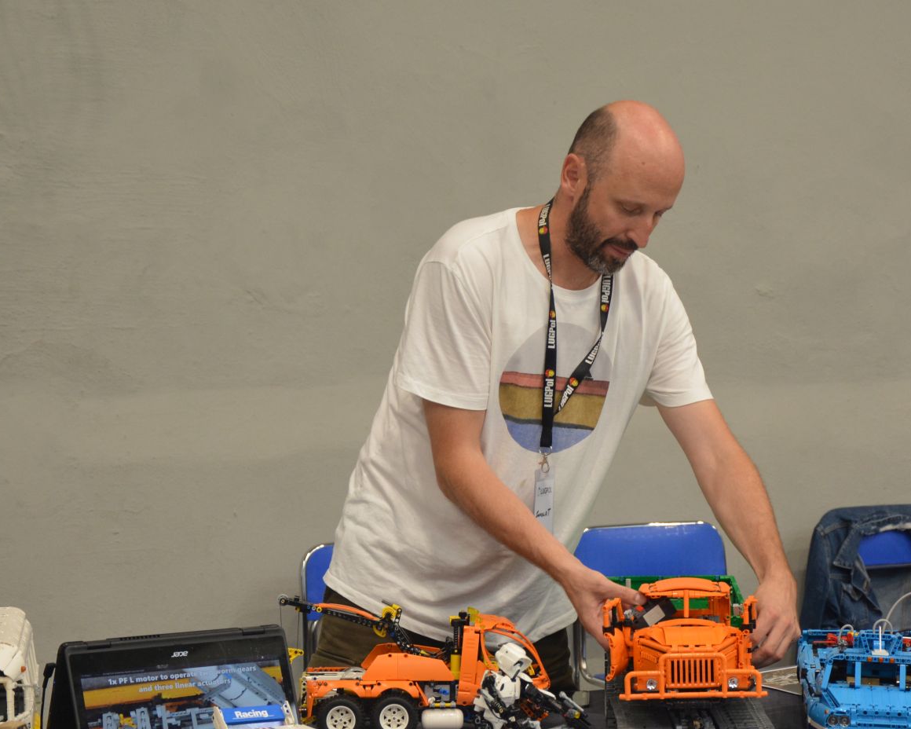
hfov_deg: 17.9
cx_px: 566
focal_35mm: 107
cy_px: 437
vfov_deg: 14.4
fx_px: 2885
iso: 640
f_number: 4.8
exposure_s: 1/60
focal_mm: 42
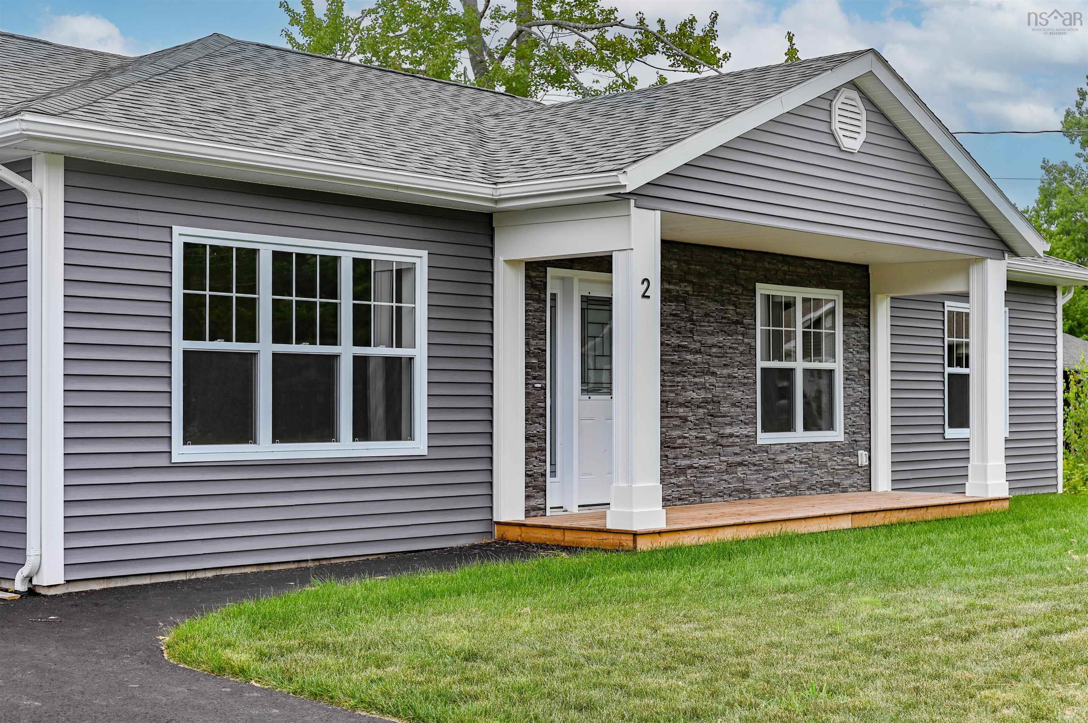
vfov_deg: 26.9
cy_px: 362
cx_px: 544
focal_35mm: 50
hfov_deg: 39.6
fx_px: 1510
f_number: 6.3
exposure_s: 1/250
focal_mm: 50
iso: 100
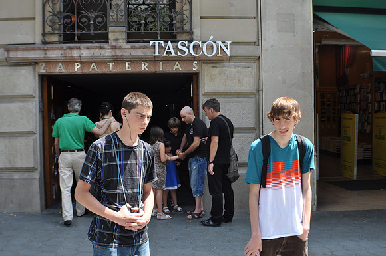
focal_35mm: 54
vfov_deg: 25.0
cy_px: 128
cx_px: 193
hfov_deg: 36.9
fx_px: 578
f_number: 6.3
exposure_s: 1/160
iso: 200
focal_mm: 36
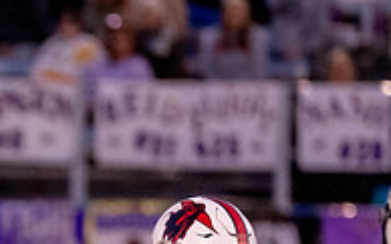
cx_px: -178
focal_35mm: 1056
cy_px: 333
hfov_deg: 2.0
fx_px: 11246
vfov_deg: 1.2
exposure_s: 1/1000
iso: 1600
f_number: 2.8
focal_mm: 200
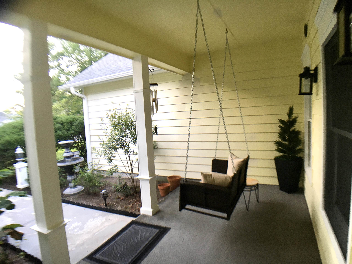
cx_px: 176
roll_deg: +3.6
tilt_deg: -3.6
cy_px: 132
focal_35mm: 29
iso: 64
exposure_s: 1/30
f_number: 2.2
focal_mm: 4.15
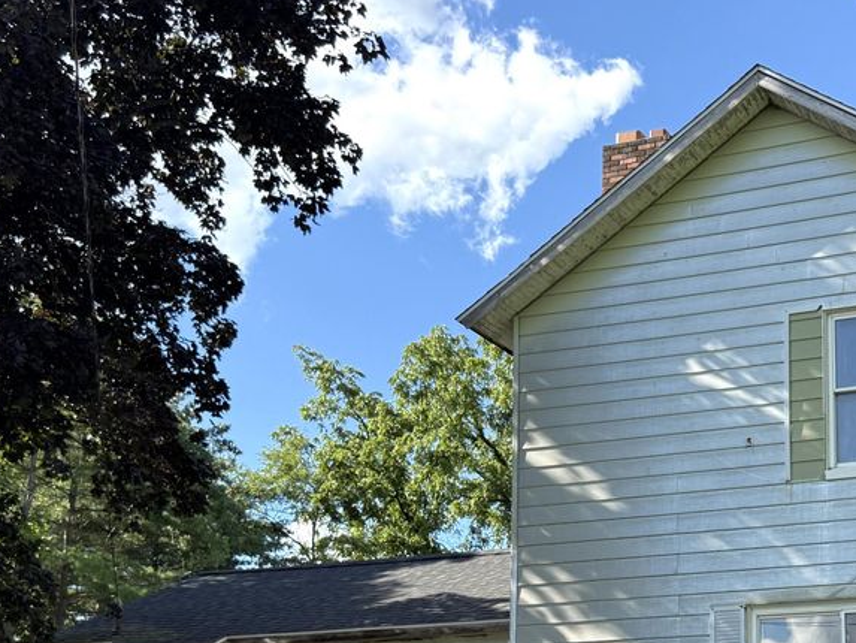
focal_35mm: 59
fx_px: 1459
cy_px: 537
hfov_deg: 31.6
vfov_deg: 24.3
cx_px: 722
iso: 100
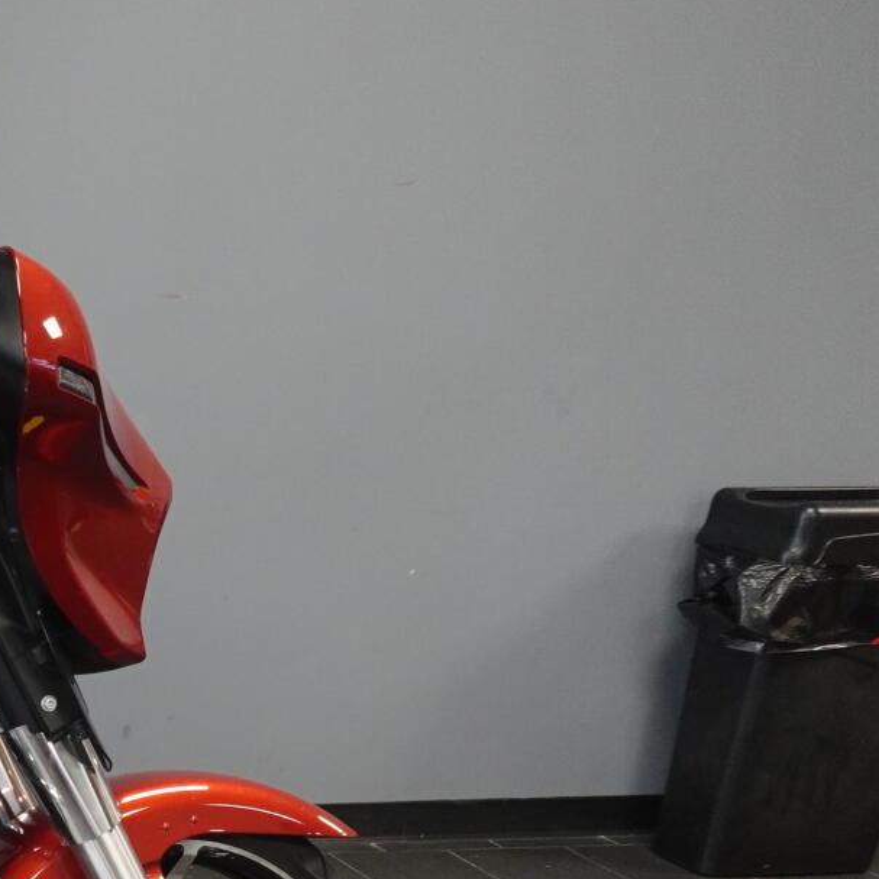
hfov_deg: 23.9
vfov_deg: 29.0
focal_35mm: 56
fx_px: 1609
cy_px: 839
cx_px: -450
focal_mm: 7.6
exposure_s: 1/80
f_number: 2
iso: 640
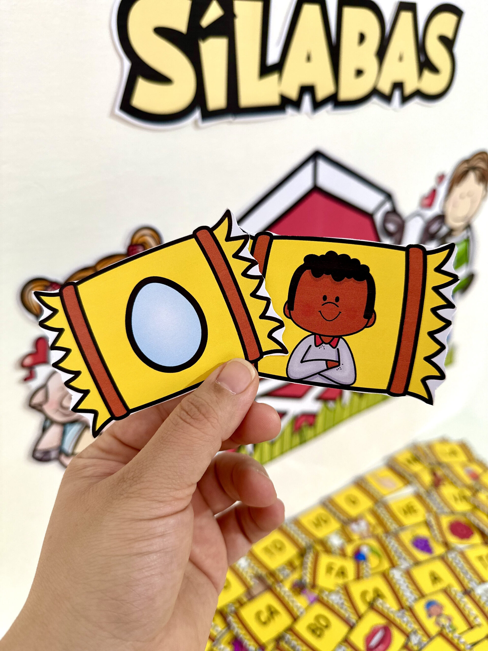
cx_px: 244
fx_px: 451
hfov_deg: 56.8
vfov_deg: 71.6
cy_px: 326
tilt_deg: -29.1
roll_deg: +0.6
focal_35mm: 24
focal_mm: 6.86
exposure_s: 1/120
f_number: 1.78
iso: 200
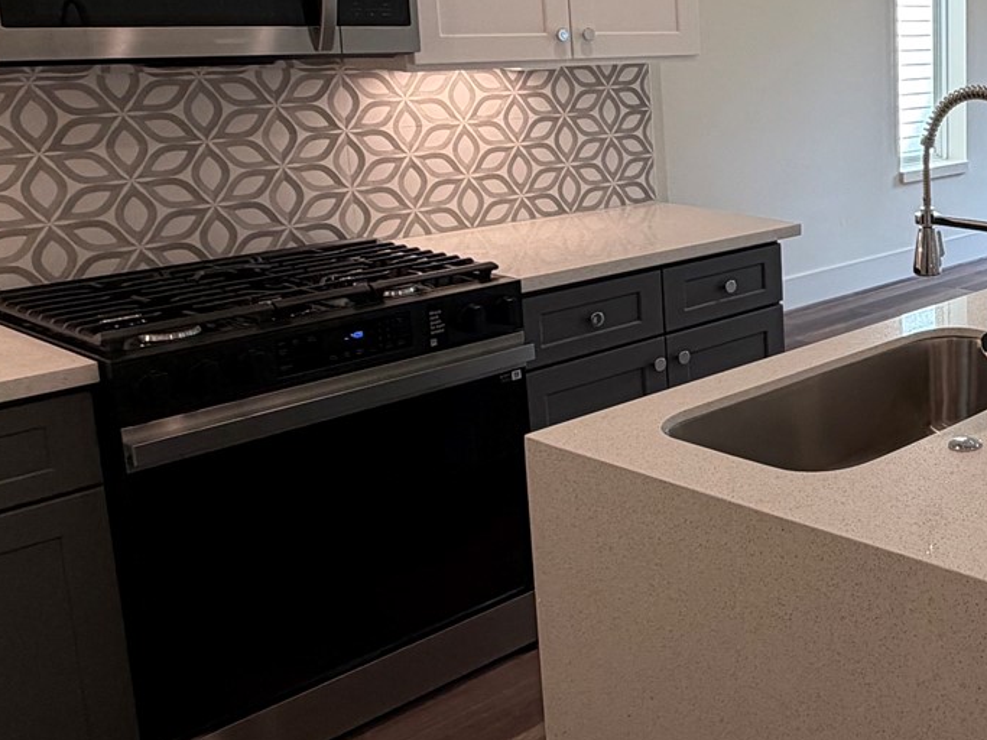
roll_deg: -1.3
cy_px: 217
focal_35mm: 42
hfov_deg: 35.8
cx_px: 1162
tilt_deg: -9.3
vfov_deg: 33.9
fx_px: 1197
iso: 100
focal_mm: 2.22
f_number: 2.2
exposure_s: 1/120
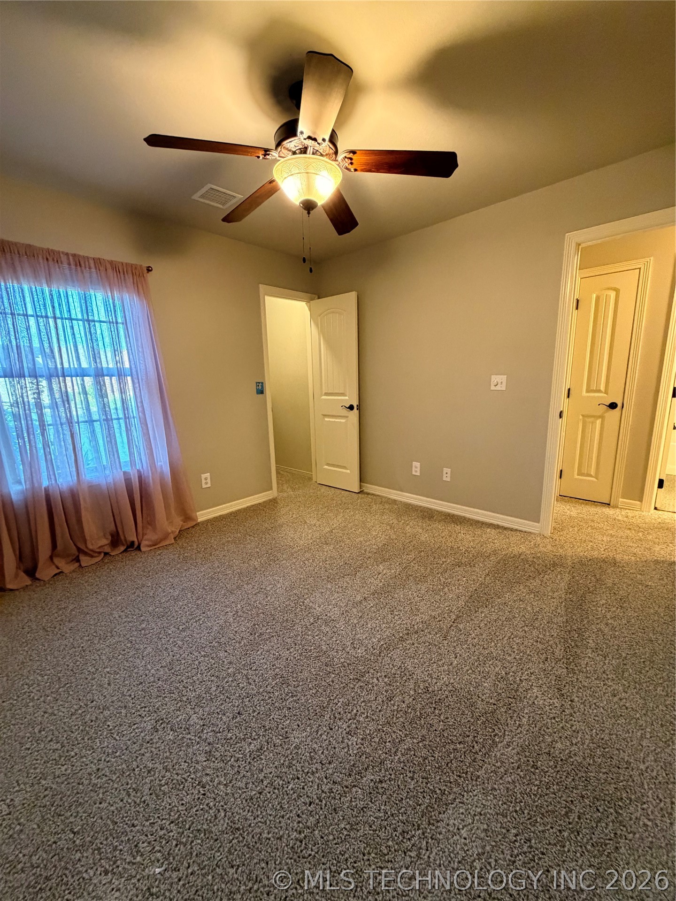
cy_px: 450
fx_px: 365
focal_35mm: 14
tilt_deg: -12.0
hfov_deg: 85.7
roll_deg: +1.0
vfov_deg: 102.1
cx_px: 338
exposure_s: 1/60
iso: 640
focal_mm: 2.22
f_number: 2.2
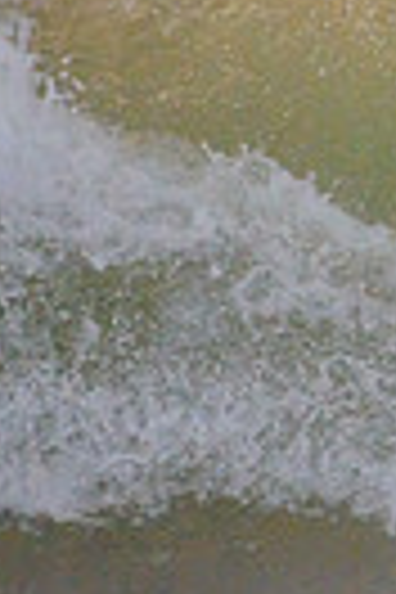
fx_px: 54231
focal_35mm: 3287
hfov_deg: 0.4
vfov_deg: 0.6
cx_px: 1053
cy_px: 151
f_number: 5.6
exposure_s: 1/1000
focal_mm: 500
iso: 2200
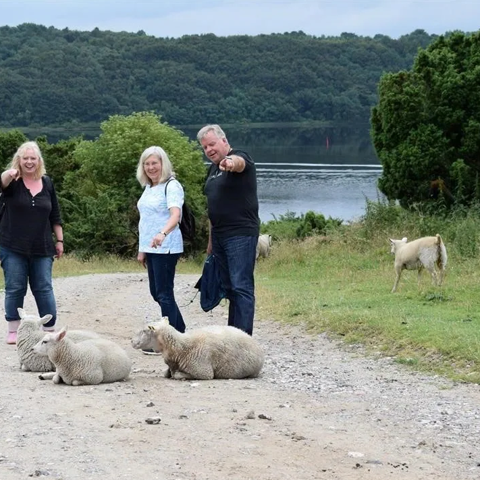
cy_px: 242
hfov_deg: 19.5
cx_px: 171
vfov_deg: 19.5
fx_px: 1396
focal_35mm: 89
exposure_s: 1/320
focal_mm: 46
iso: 200
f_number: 9
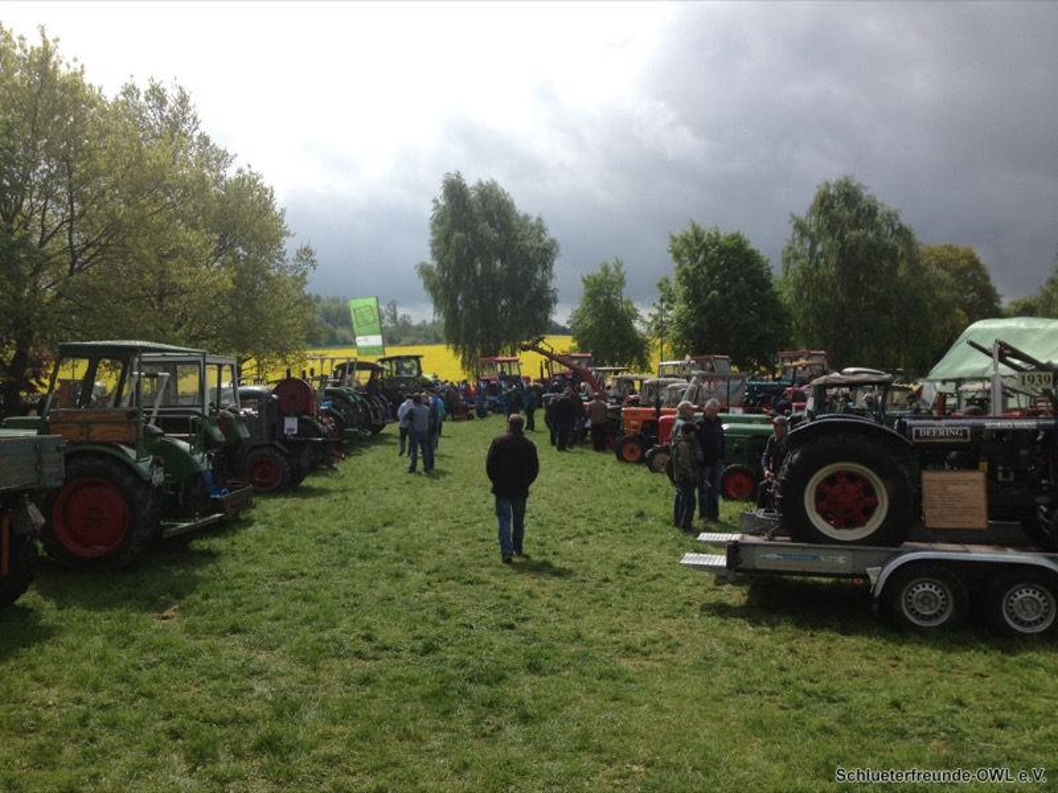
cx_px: 529
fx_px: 1070
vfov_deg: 40.7
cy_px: 396
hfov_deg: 52.6
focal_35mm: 35
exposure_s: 1/3067
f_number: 2.4
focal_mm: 4.28
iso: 50
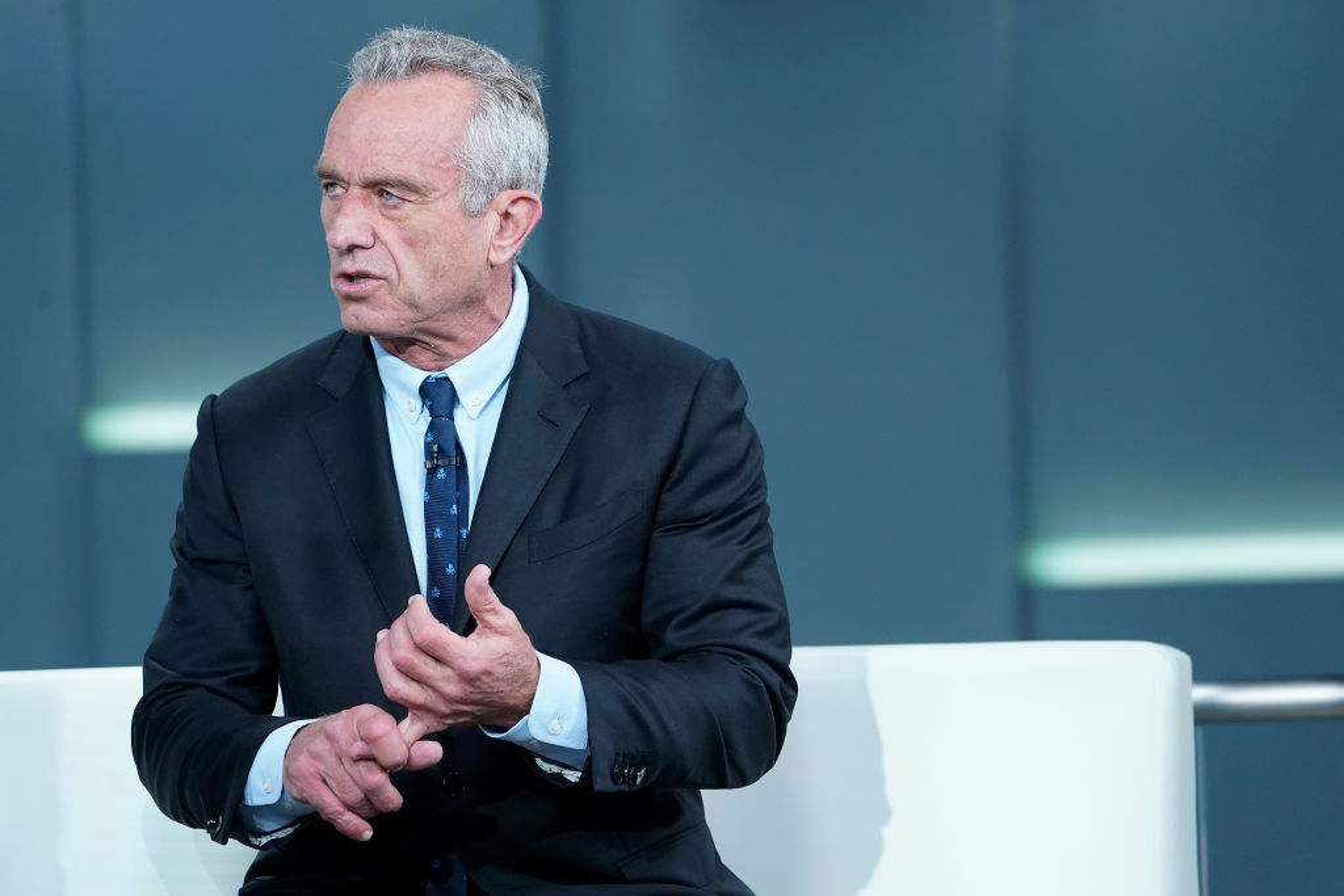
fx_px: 7057
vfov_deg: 7.3
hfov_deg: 10.9
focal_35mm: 189
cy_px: 448
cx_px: 672
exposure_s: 1/160
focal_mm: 189
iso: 3200
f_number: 5.6
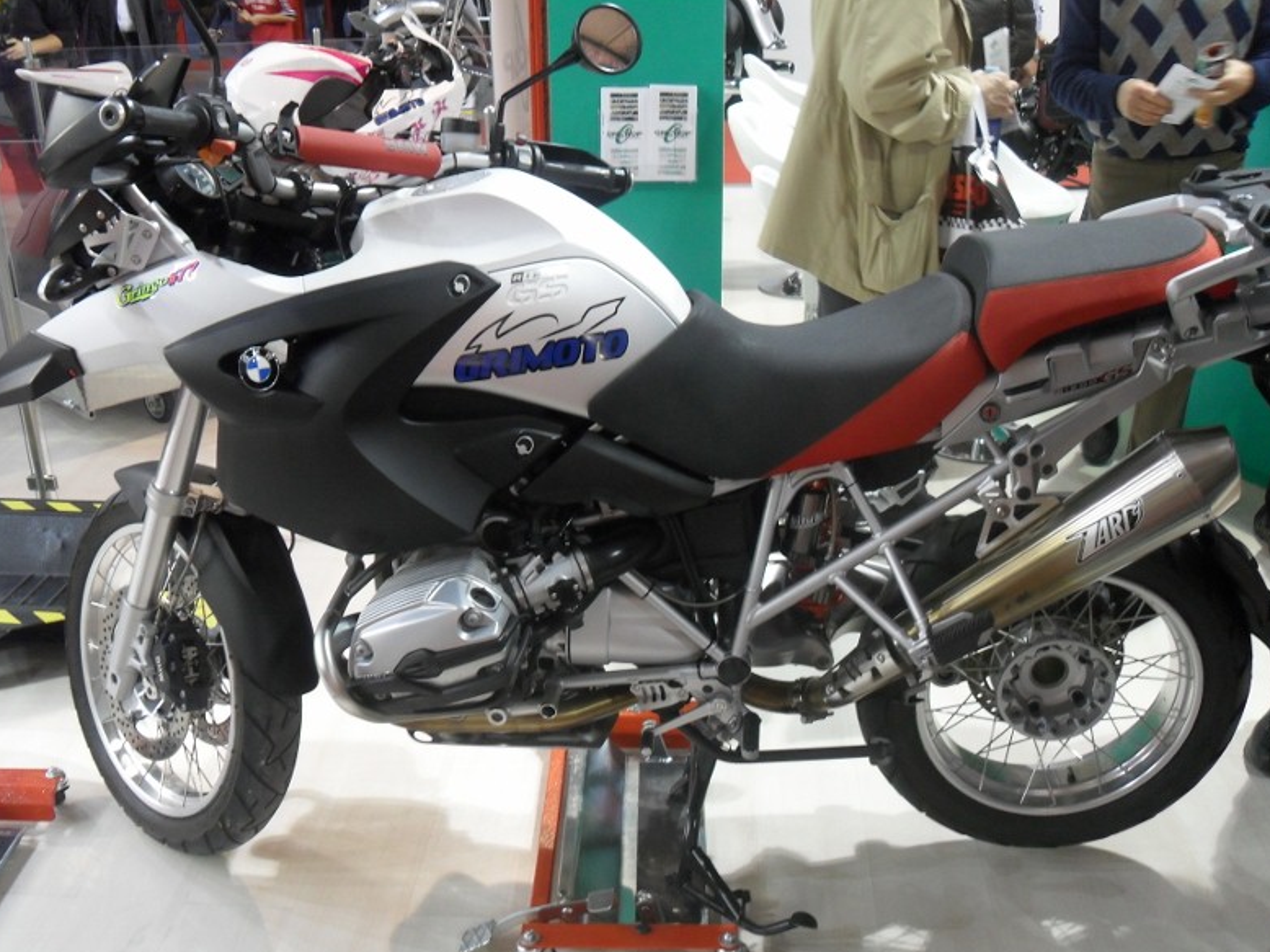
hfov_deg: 51.4
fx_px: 1320
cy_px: 487
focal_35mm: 36
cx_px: 638
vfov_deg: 39.6
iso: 200
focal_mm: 6.2
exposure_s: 1/20
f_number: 2.8
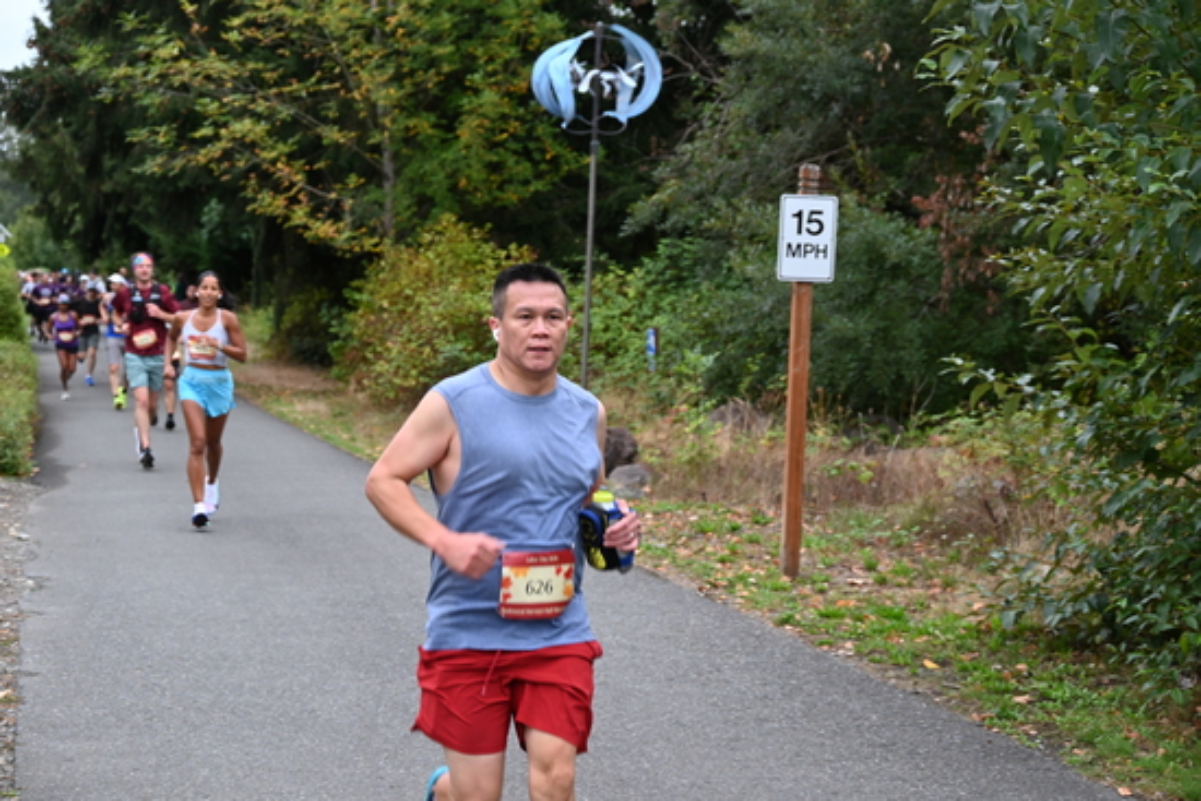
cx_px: 600
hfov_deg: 28.8
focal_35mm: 70
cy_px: 400
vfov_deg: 19.5
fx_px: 2336
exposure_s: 1/125
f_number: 6
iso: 560
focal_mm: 70
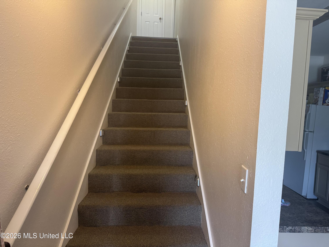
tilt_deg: -4.7
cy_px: 124
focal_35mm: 24
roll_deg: -1.6
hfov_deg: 71.6
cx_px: 164
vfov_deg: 56.8
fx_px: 228
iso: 160
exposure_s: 1/120
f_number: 1.78
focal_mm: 6.76
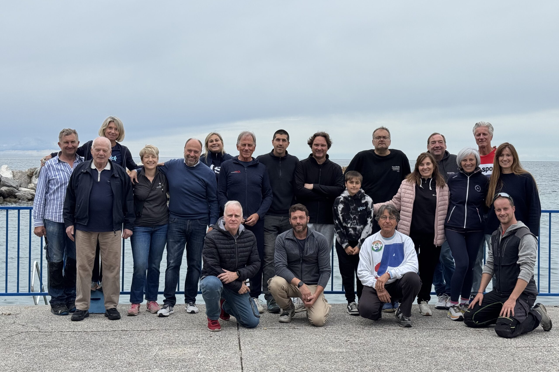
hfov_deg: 39.6
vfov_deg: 27.0
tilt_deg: -0.6
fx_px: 776
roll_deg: -0.5
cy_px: 169
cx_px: 280
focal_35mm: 50
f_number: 1.78
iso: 64
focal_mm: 6.76
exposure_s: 1/4975
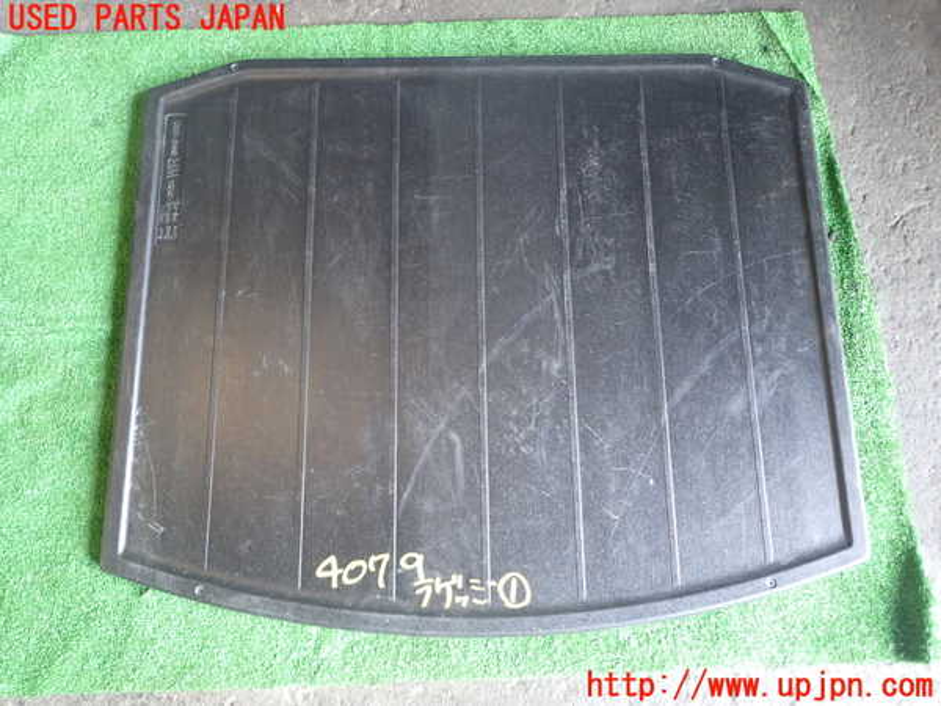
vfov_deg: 54.9
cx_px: 470
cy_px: 353
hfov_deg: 69.4
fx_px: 680
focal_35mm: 25
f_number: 2
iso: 250
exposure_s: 1/30
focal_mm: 4.5
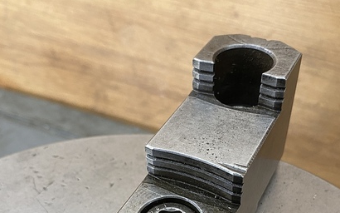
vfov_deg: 28.7
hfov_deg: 46.2
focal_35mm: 43
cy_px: 191
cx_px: 169
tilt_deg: -45.4
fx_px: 398
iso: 160
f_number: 1.8
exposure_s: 1/60
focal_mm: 4.25
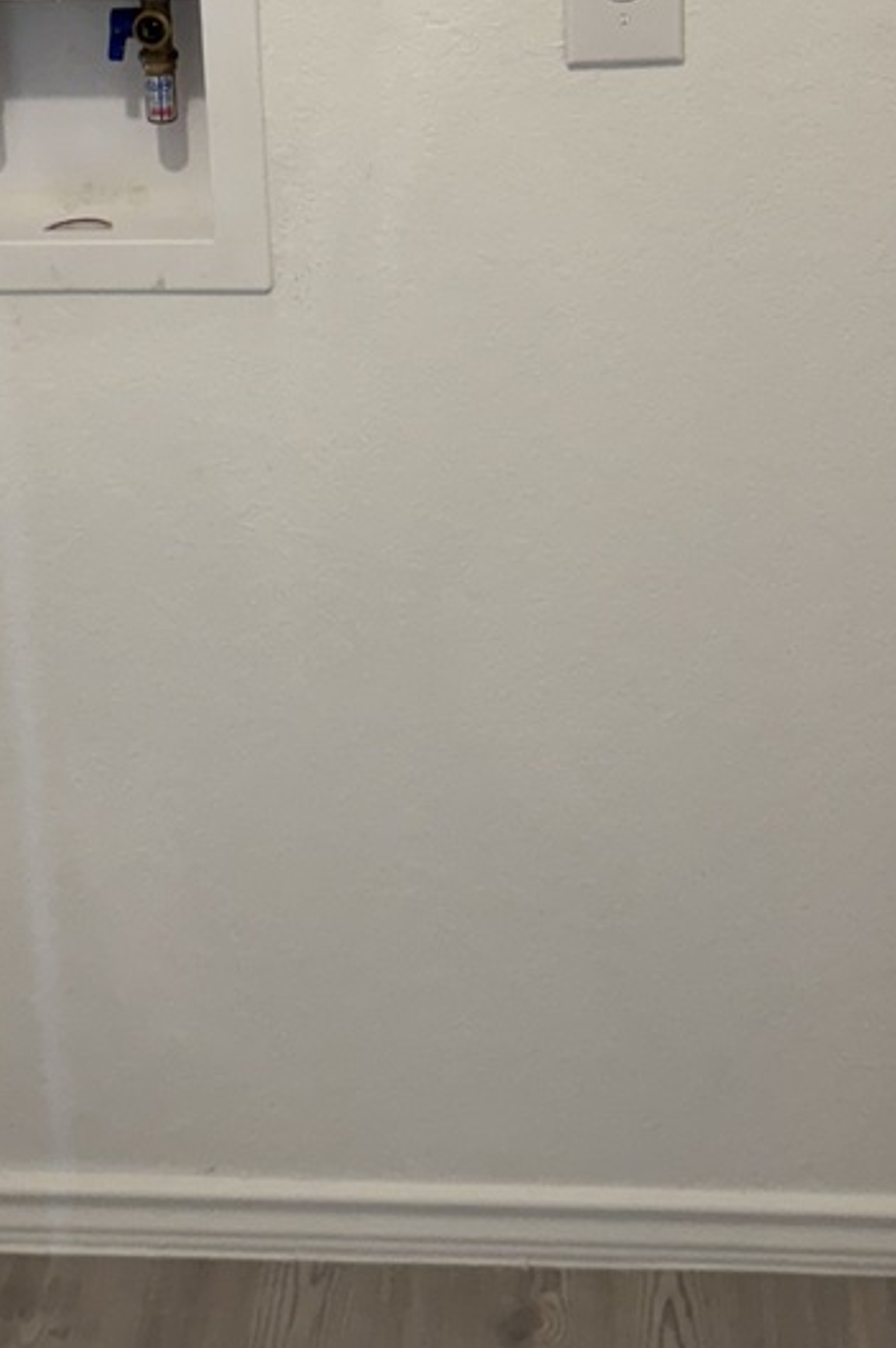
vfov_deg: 28.8
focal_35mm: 68
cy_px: 217
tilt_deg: -17.7
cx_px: 346
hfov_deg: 20.0
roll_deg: +1.8
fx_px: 2542
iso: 160
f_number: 1.78
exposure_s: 1/120
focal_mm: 6.76
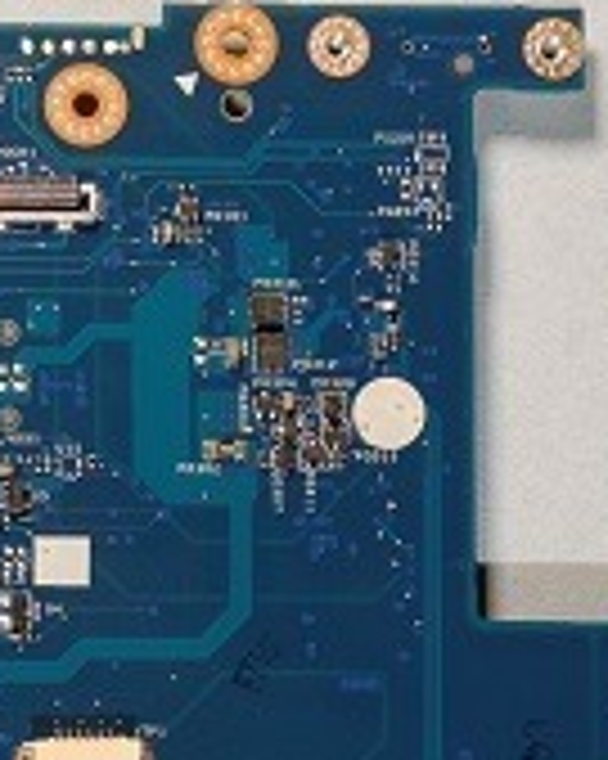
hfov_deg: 10.0
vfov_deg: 12.4
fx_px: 3377
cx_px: -234
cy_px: 1048
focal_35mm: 150
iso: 100
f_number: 8
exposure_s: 1/5
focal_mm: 24
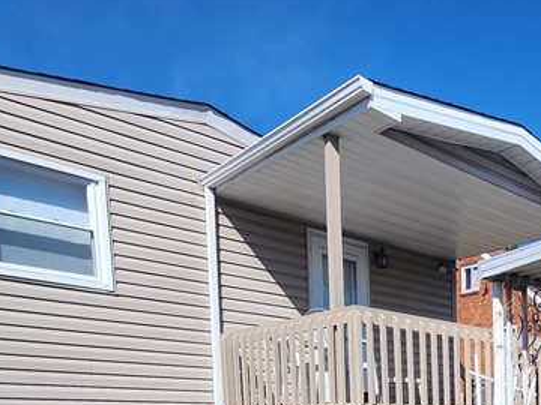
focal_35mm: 37
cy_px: 496
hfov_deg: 45.3
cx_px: 491
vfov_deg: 31.7
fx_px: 578
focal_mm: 2.2
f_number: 2.2
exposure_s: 1/2010
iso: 50
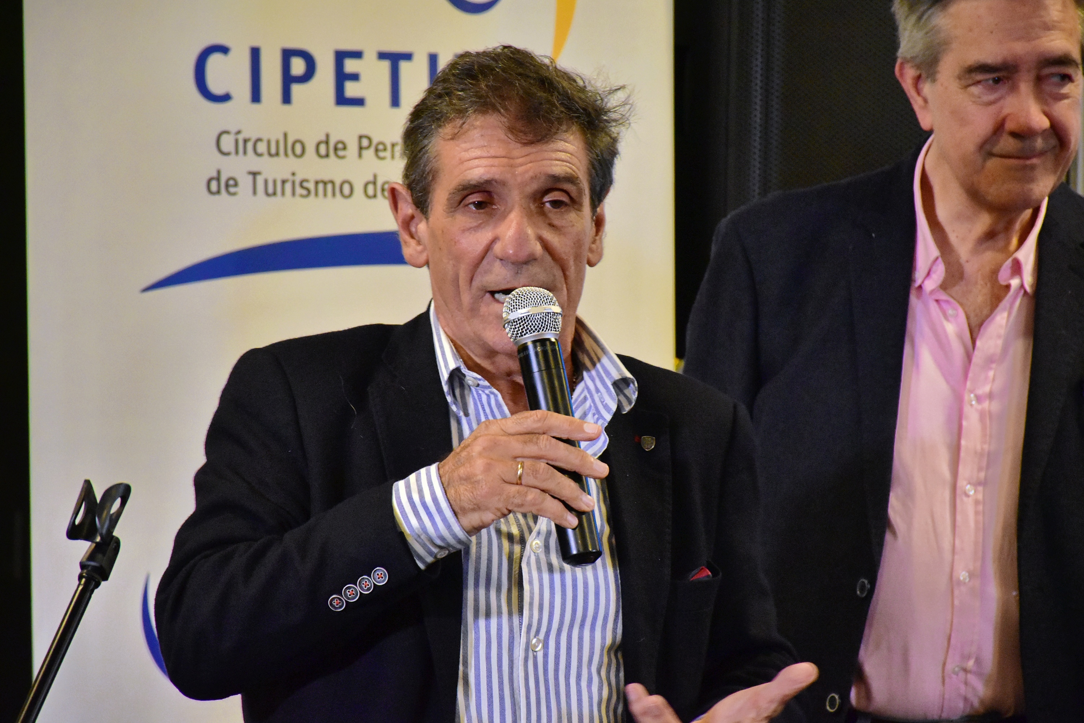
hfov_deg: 9.8
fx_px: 6323
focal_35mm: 210
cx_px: 542
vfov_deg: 6.5
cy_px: 362
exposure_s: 1/100
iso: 6400
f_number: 5.6
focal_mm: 140
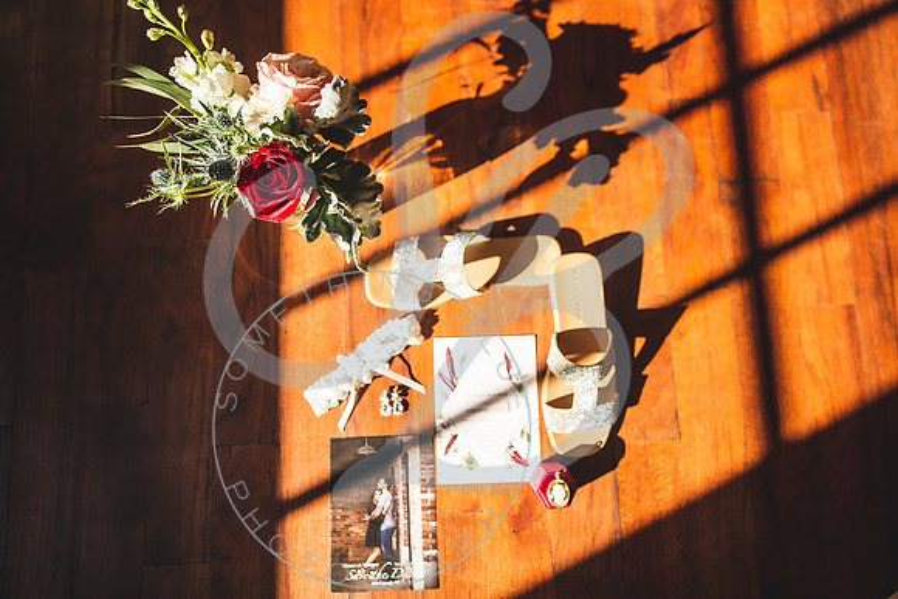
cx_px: 443
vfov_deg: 56.1
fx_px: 562
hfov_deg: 77.3
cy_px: 300
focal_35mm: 23
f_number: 2.8
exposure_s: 1/1600
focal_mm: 22
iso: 200
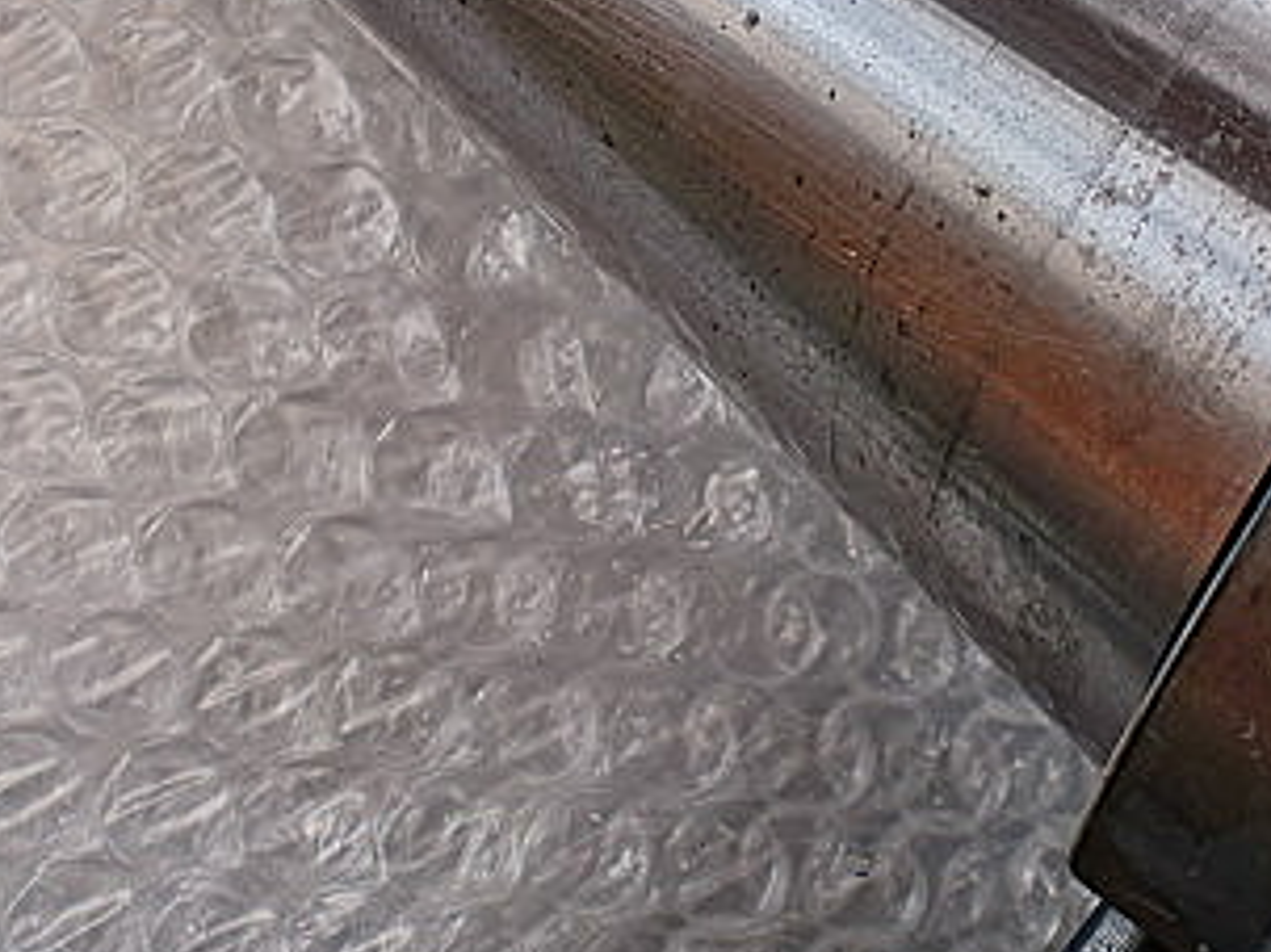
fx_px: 2716
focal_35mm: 74
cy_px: 205
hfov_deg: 26.0
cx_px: 982
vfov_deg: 19.7
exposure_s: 1/100
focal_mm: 6.3
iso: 64
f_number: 3.1
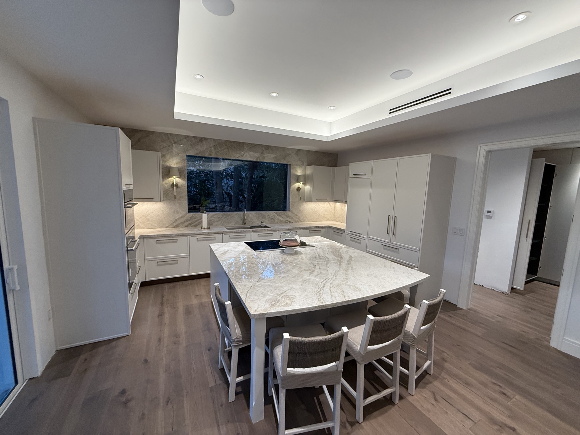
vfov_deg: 85.7
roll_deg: -1.9
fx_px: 235
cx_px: 290
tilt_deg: -5.9
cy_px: 218
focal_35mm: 14
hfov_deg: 102.1
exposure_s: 1/120
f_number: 2.2
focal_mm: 2.22
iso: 200
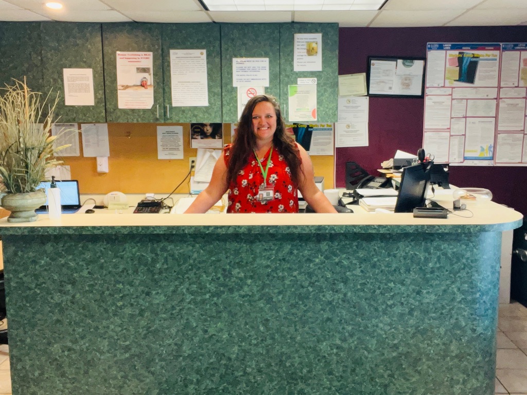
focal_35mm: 23
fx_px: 350
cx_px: 264
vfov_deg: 58.9
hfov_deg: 73.9
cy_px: 198
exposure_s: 1/60
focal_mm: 2.71
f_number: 2.2
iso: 200
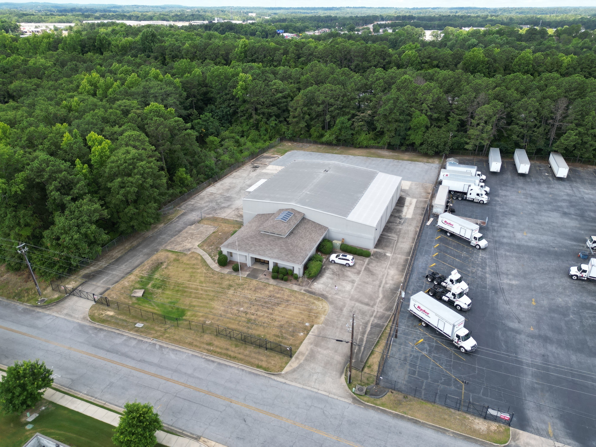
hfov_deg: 71.6
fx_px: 413
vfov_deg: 56.8
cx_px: 298
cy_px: 224
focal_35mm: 24
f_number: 1.7
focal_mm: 6.72
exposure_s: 1/1000
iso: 130
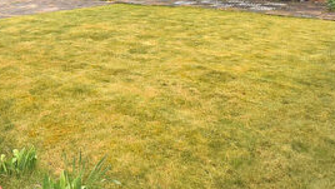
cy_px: -48
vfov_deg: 25.5
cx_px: 189
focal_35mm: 41
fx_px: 364
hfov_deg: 49.3
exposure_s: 1/4000
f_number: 4.5
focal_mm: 10
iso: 560
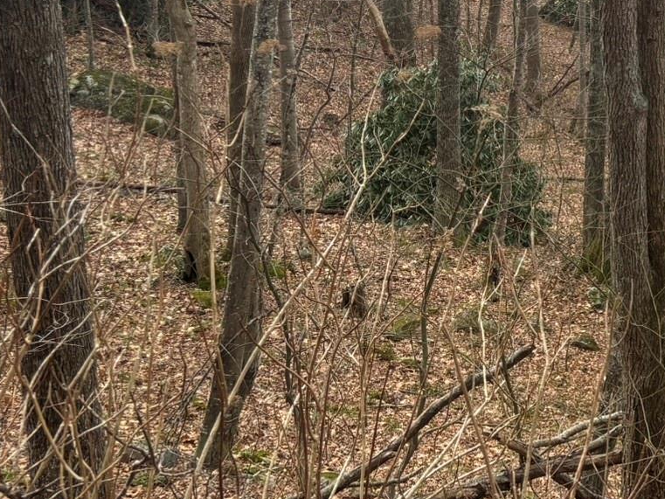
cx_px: 832
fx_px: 1345
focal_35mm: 70
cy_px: -34
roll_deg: -1.0
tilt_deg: -12.9
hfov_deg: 24.7
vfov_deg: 20.2
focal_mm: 5.96
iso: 50
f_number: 1.6
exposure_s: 1/321
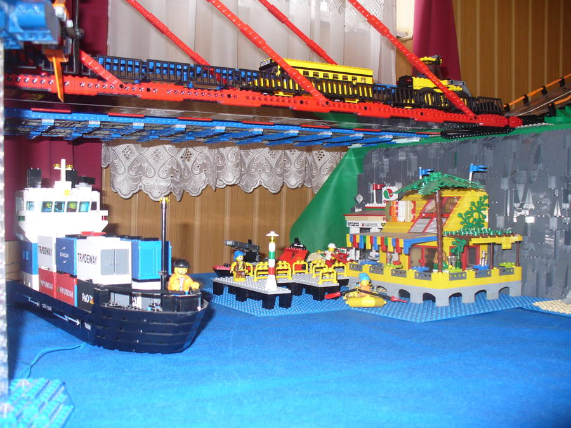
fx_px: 610
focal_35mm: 37
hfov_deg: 50.1
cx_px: 286
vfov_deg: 38.7
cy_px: 214
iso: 100
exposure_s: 1/30
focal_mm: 6.1
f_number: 2.8
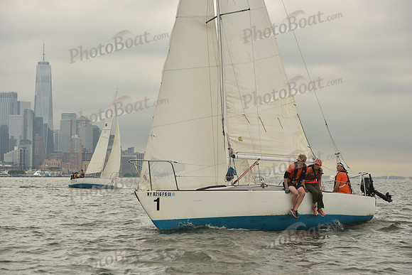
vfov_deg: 13.7
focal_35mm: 100
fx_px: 1145
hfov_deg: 20.4
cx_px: 206
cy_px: 138
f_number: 5.6
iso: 320
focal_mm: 100
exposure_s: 1/1600
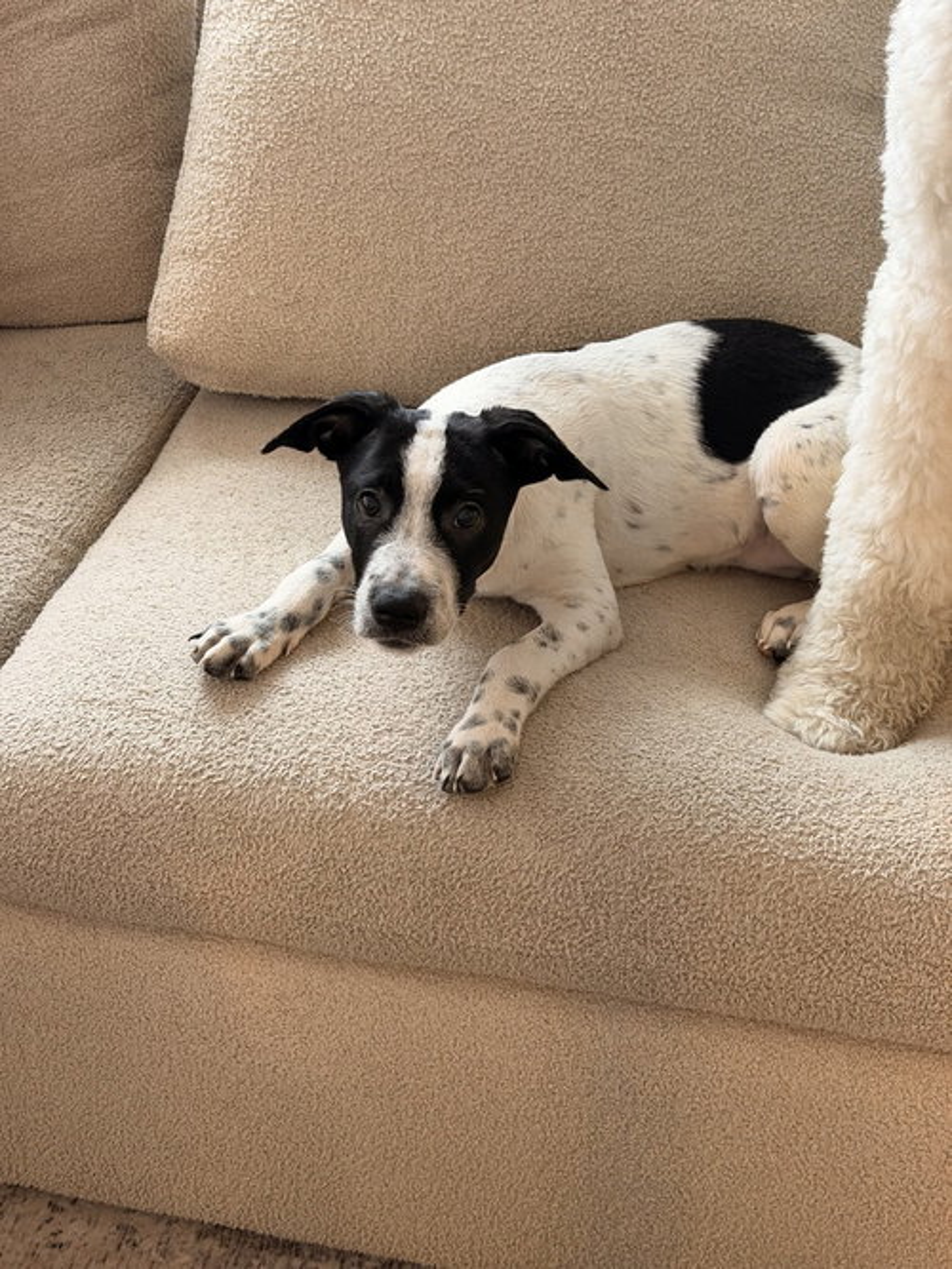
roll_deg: -0.2
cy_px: 634
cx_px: 476
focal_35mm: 48
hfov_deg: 30.3
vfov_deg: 39.7
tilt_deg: -37.5
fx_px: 1761
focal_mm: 6.76
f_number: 1.78
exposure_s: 1/60
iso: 160
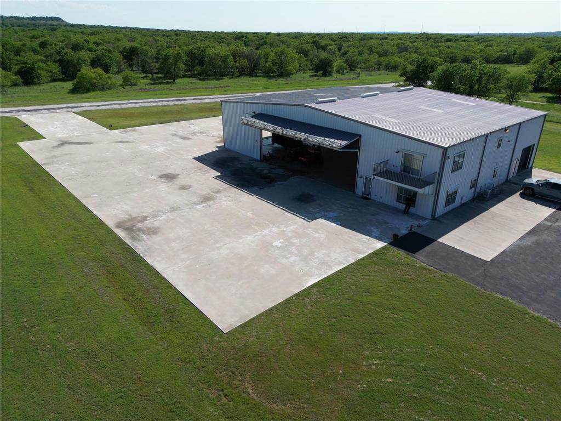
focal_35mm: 24
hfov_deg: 71.6
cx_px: 280
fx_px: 389
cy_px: 210
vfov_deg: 56.8
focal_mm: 6.72
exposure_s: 1/4000
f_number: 1.7
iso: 150
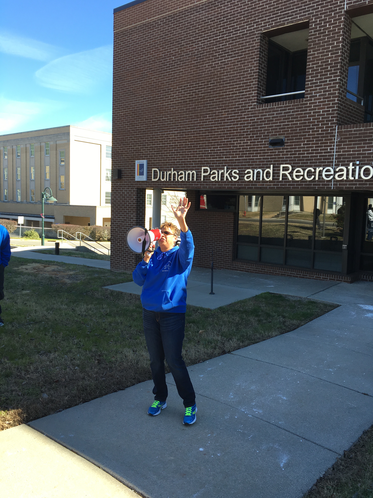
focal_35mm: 29
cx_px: 186
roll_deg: -1.8
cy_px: 249
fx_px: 417
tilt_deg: -4.4
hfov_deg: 48.2
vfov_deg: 61.7
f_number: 2.2
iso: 25
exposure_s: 1/386
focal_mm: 4.15
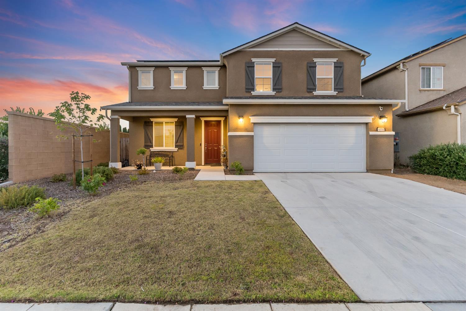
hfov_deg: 104.3
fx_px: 181
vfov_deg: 81.2
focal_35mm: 14
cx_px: 233
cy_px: 156
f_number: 2.8
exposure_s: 1/160
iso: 2000
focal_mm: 14
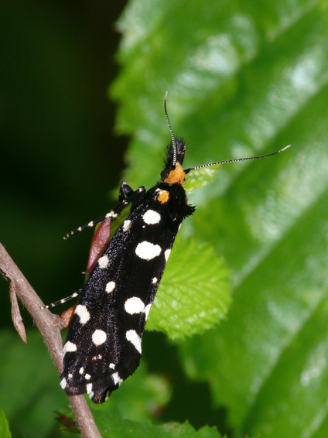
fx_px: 3047
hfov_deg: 6.2
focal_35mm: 241
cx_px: 180
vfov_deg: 8.2
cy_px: 209
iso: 200
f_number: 11
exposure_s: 1/30
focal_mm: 45.1
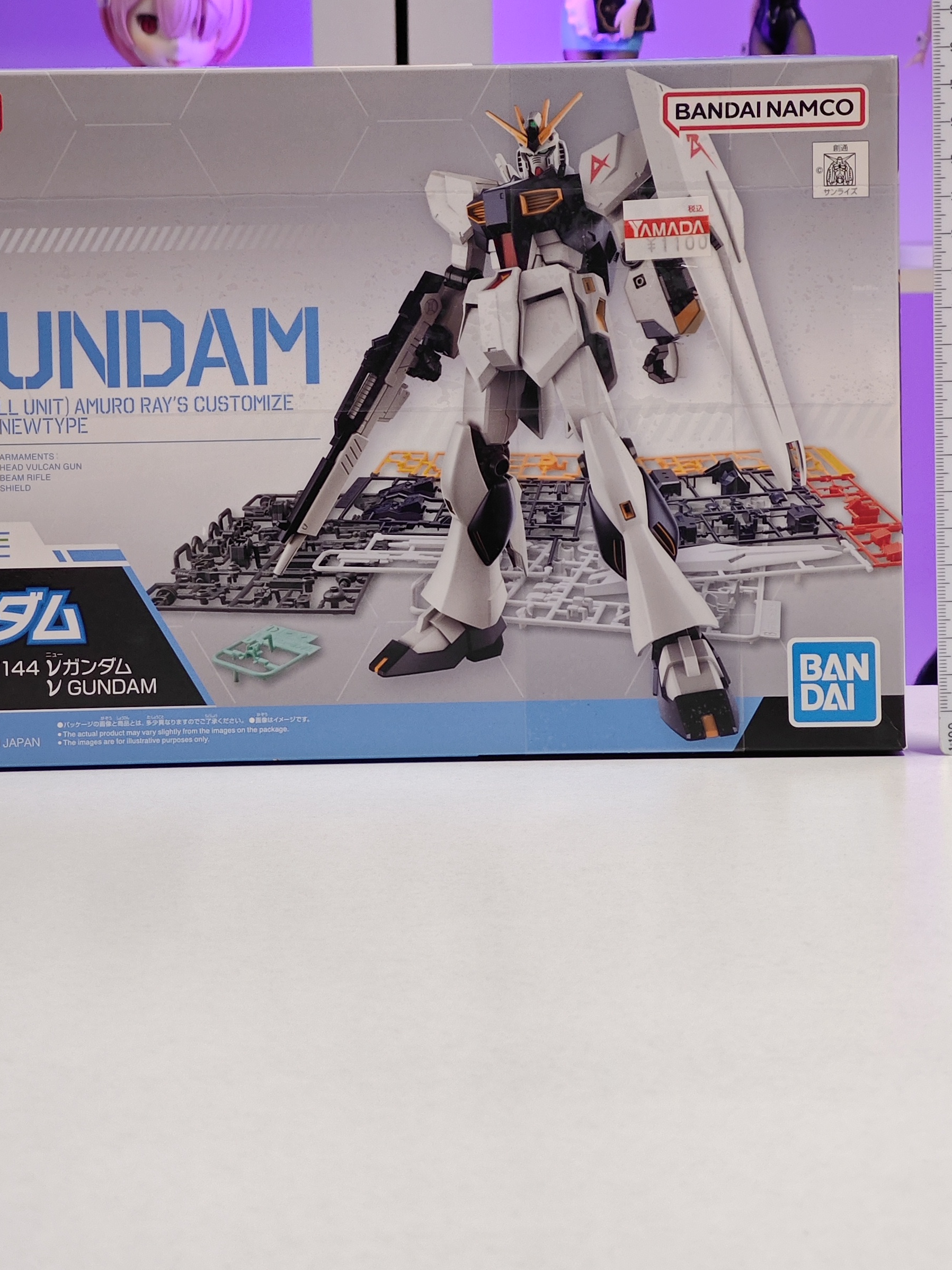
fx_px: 3997
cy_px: 463
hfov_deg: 13.6
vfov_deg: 18.0
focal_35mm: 109
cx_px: 409
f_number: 2.4
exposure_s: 1/17.8
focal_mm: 7.48
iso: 400
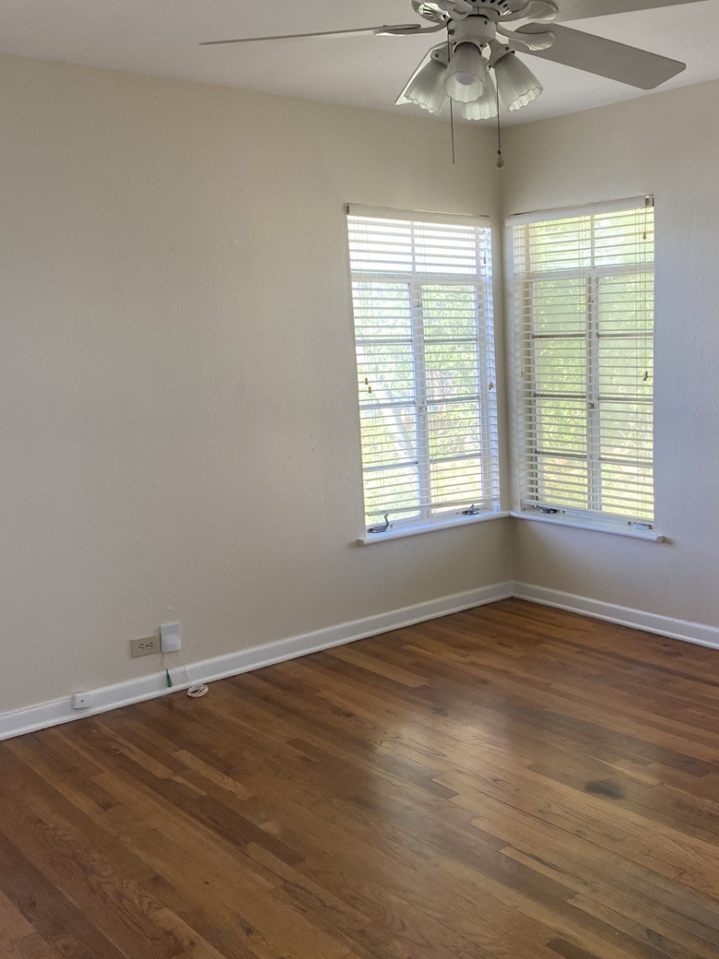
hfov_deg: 39.3
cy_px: 497
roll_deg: +2.3
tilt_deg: -9.1
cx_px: 465
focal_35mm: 36
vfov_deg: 51.3
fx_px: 997
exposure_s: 1/102
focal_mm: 4.25
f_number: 1.8
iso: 125
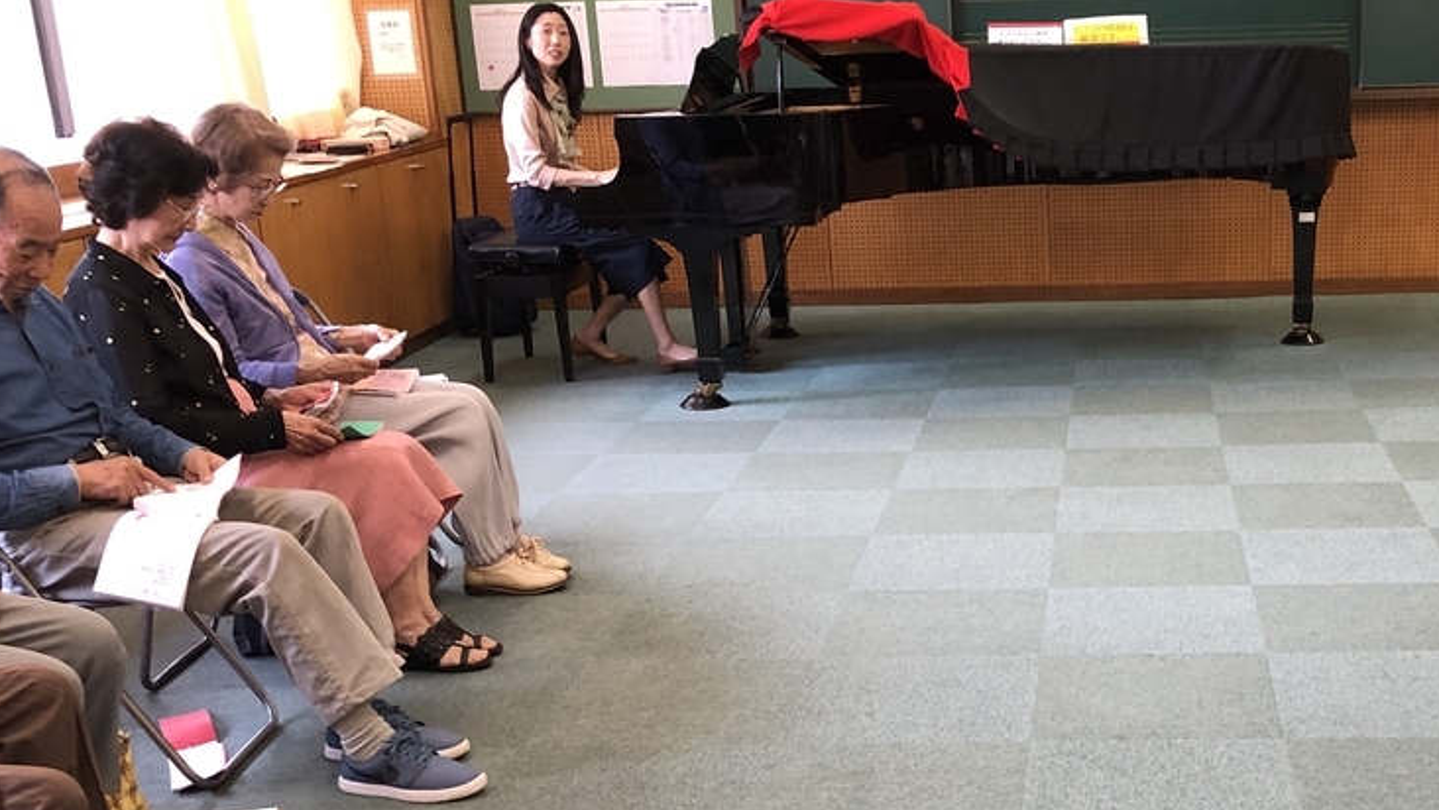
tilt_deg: -18.0
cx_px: 1069
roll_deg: +1.1
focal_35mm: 50
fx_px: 1908
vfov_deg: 23.7
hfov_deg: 40.2
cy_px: 631
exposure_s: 1/25
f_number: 1.8
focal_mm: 3.99
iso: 32
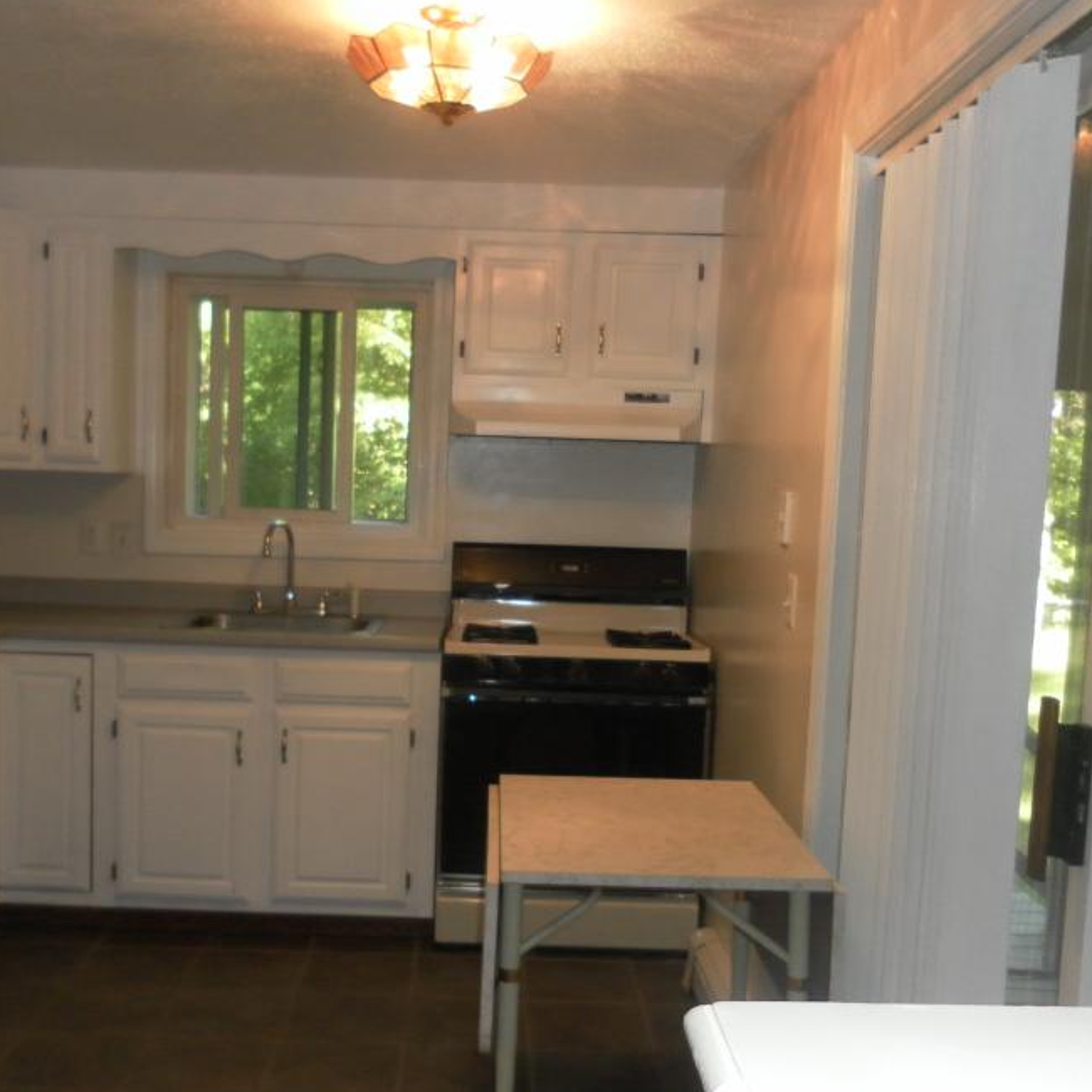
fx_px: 1392
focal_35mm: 39
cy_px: 627
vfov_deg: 42.7
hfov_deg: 42.8
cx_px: 477
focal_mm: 4.9
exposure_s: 1/50
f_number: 3.2
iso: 200
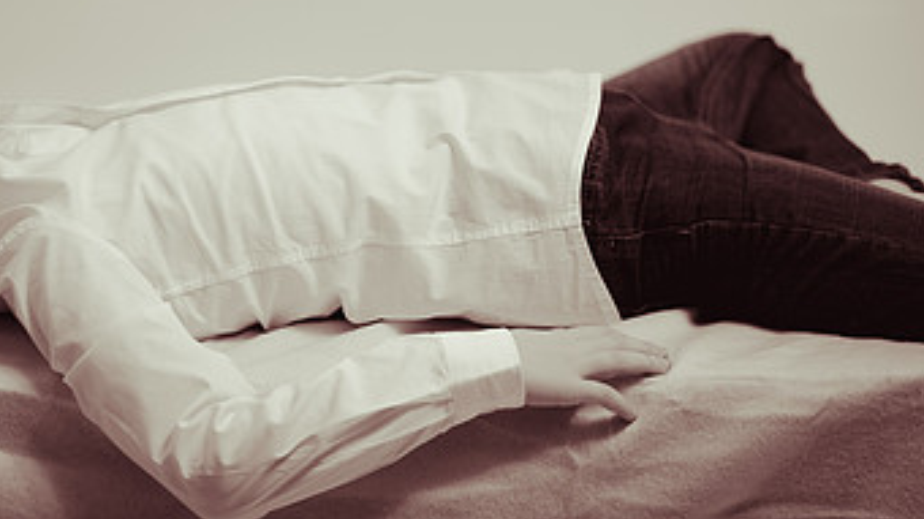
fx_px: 3723
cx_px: 236
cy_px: 106
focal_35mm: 152
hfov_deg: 14.1
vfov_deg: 8.0
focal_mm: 85
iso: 100
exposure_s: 1/80
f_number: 1.8
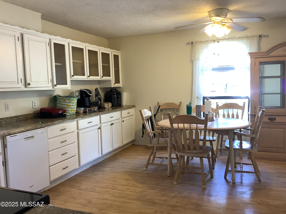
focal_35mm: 31
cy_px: 107
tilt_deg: -5.4
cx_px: 143
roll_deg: +2.2
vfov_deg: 45.4
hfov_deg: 58.4
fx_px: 256
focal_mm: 3.3
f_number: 2.4
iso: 160
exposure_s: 1/60
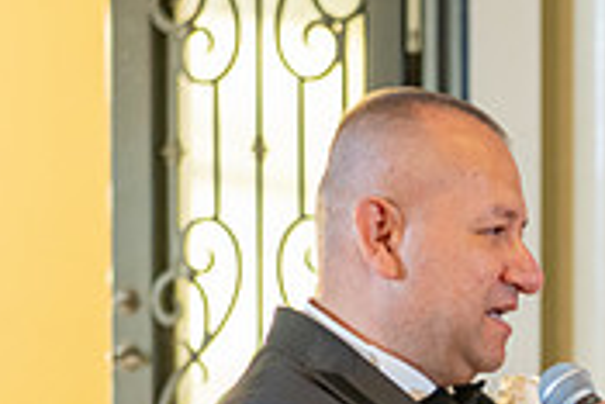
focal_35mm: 232
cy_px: 571
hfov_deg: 8.8
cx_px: 626
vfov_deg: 5.9
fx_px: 3902
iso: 800
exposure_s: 1/80
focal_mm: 70
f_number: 4
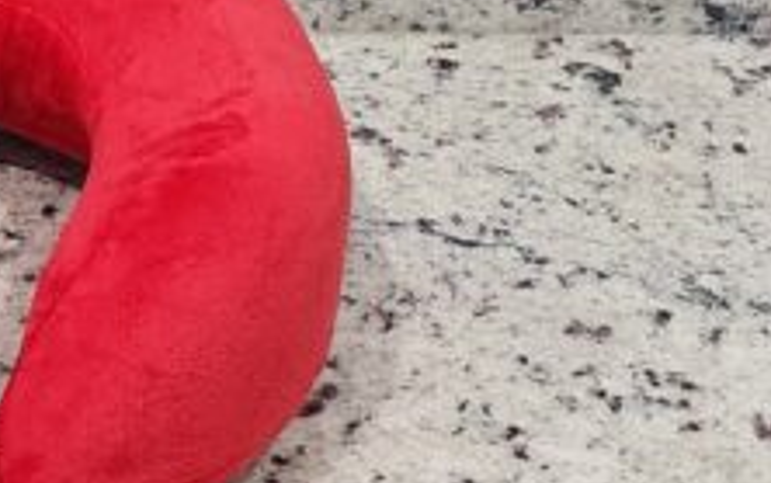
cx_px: -10
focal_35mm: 66
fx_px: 1388
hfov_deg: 29.0
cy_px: 295
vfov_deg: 19.7
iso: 200
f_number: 1.8
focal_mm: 6.4
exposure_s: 1/120
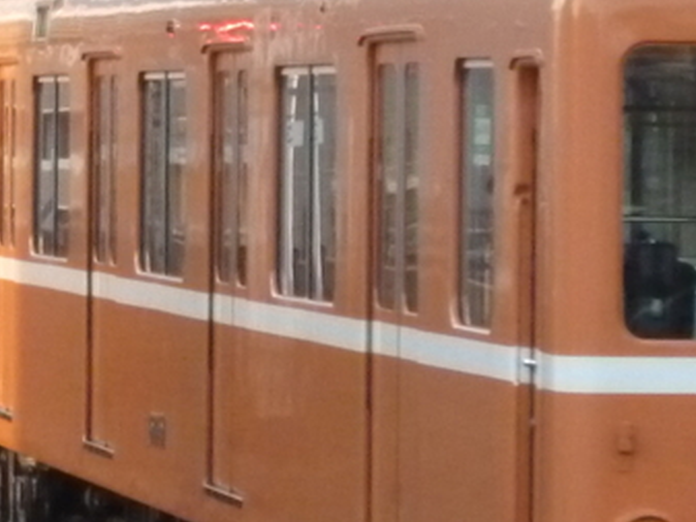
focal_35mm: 399
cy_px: 237
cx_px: 648
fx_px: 8025
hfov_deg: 5.0
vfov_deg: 3.7
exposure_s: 1/160
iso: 800
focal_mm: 20
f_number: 6.5
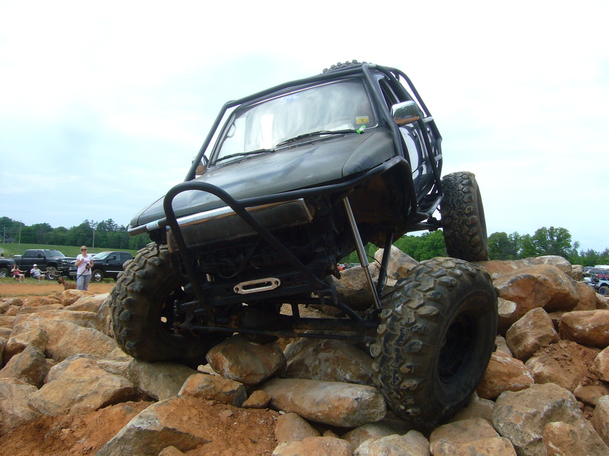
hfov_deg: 52.6
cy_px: 228
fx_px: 616
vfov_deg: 40.7
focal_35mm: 35
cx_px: 304
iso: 100
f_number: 5.6
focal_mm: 5.8
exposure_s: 1/250
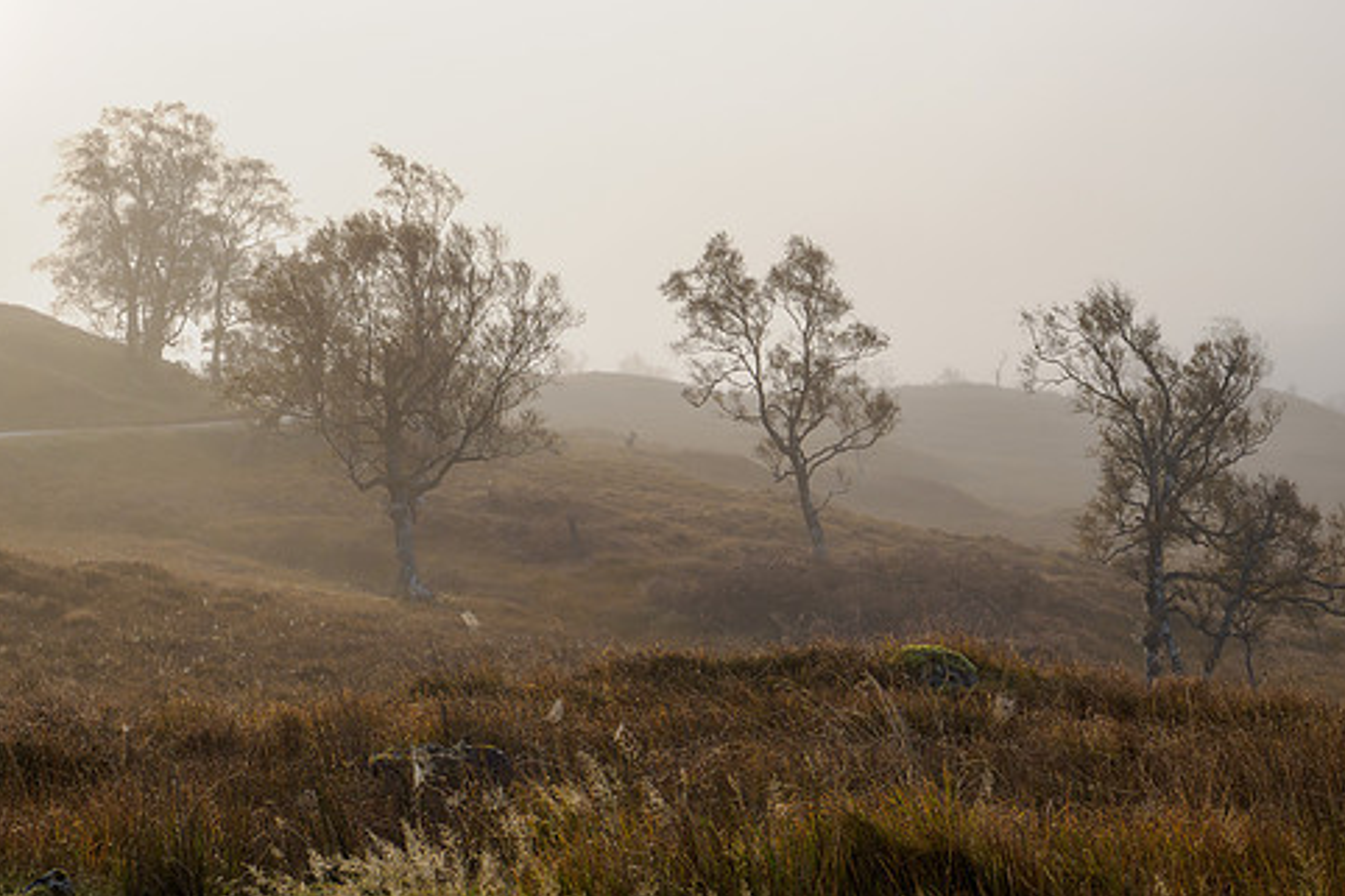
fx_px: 2390
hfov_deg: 31.4
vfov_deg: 21.1
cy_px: 279
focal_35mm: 64
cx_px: 733
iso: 400
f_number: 5.6
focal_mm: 25
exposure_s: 1/1600
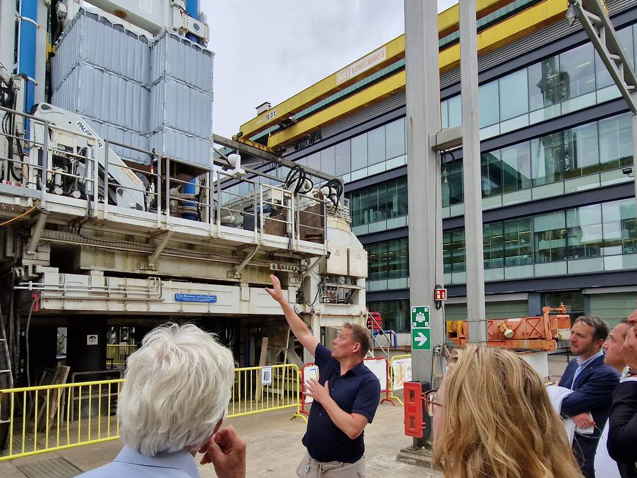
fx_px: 405
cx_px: 355
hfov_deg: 76.1
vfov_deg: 60.4
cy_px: 294
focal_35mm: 22
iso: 50
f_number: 2.2
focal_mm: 2.2
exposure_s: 1/740
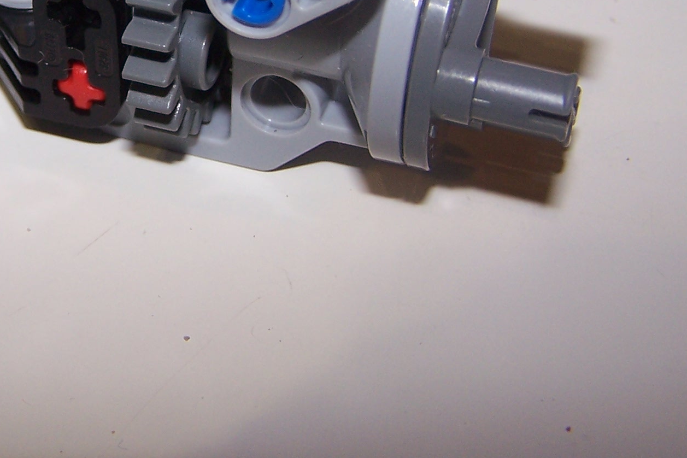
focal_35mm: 81
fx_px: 1546
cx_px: 119
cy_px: 22
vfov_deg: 16.6
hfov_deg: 24.6
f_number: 2.8
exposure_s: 1/60
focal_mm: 6.3
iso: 80
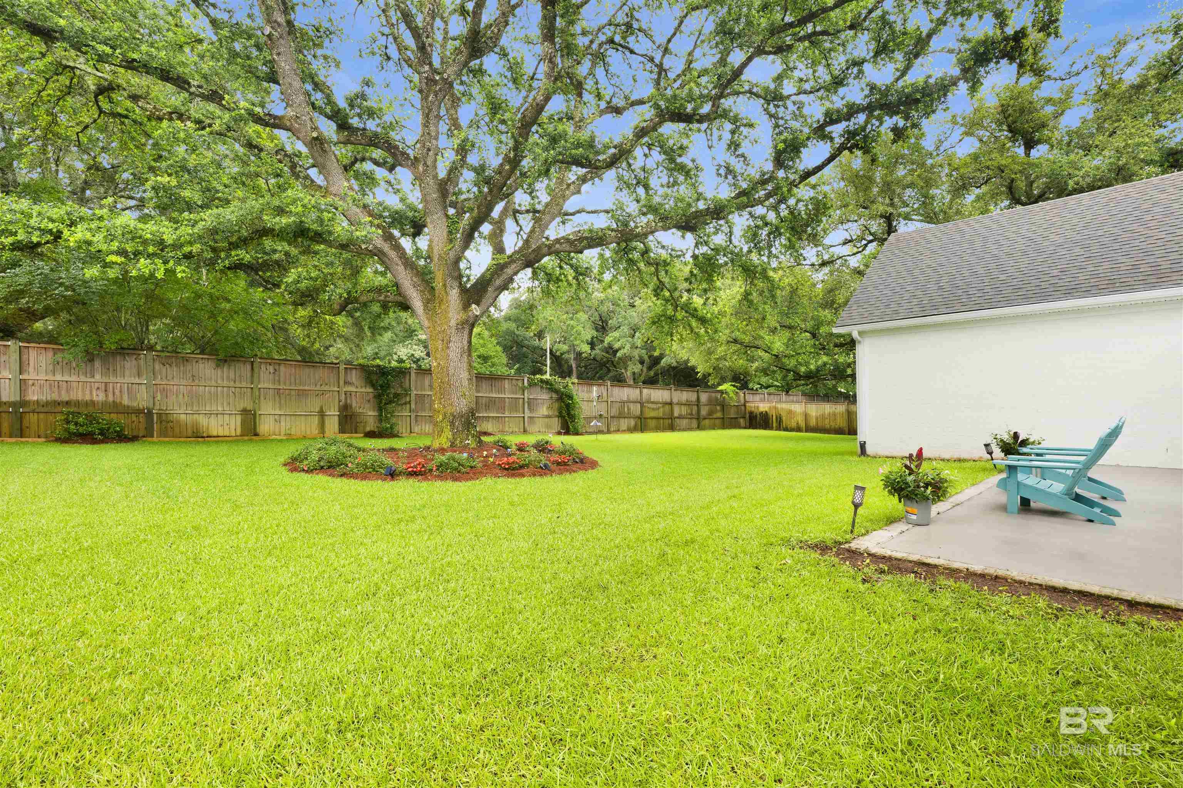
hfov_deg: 98.5
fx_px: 509
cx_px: 592
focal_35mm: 16
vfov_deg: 75.5
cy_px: 394
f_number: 11
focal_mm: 15.5
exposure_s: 1/40
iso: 400
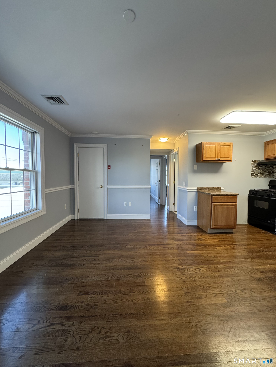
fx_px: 149
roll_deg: +0.7
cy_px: 184
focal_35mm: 14
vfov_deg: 102.1
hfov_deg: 85.7
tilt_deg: -1.7
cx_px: 138
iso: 320
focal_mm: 2.22
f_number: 2.2
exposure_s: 1/120
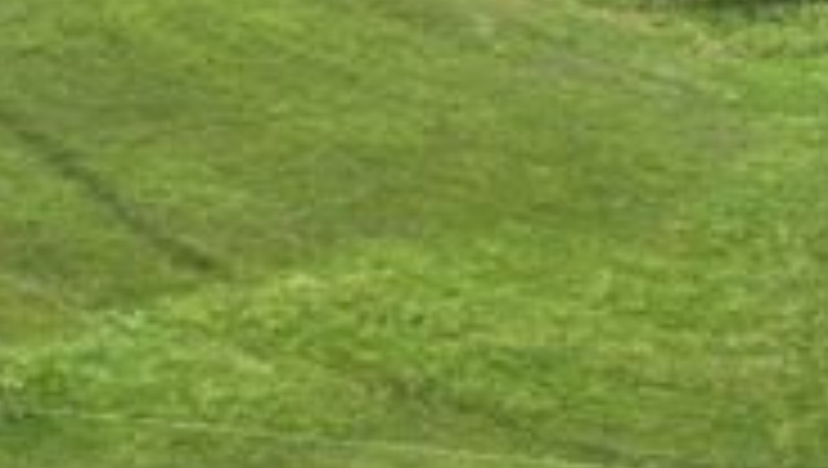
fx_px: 1561
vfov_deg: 17.0
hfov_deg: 28.9
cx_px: 684
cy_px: 182
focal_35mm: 71
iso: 100
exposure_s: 1/500
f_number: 2.8
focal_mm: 12.29
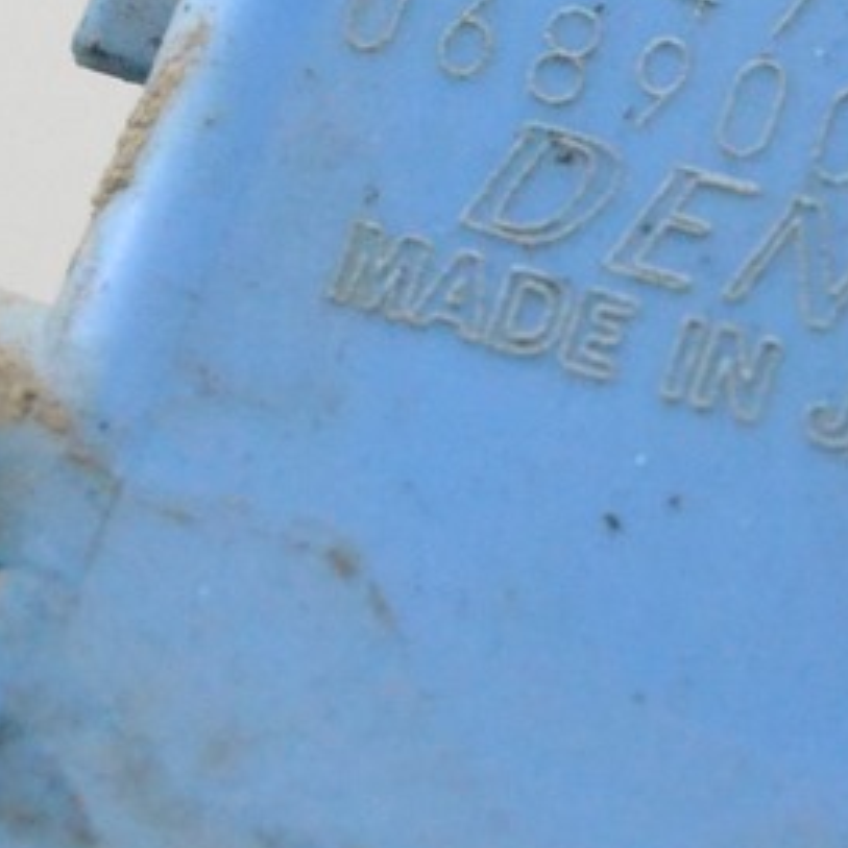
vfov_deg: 6.6
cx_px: 685
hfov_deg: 6.6
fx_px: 7334
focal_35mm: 265
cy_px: 211
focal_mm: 55
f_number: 13
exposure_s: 1/100
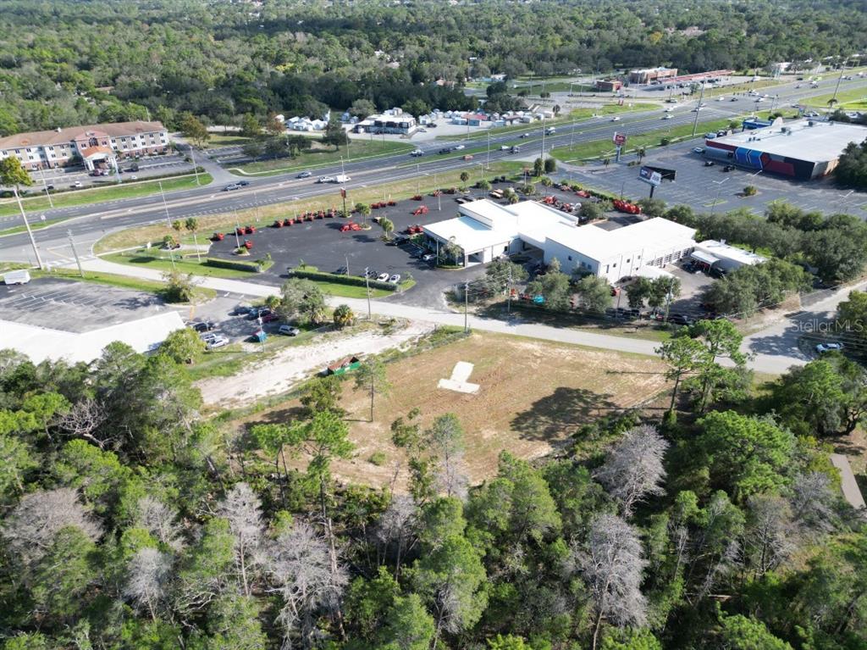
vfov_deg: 56.8
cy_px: 325
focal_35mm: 24
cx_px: 434
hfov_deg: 71.6
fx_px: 601
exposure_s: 1/1500
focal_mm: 6.72
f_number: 1.7
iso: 200
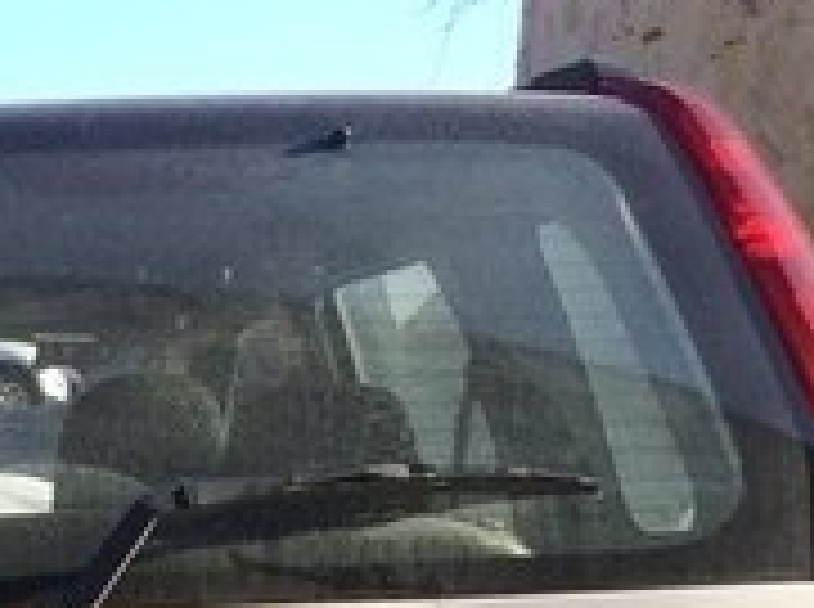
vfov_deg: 13.1
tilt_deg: -6.7
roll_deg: -0.6
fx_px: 2488
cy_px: 939
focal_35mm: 106
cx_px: -396
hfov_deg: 16.9
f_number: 2.2
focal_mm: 4.15
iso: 32
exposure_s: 1/554
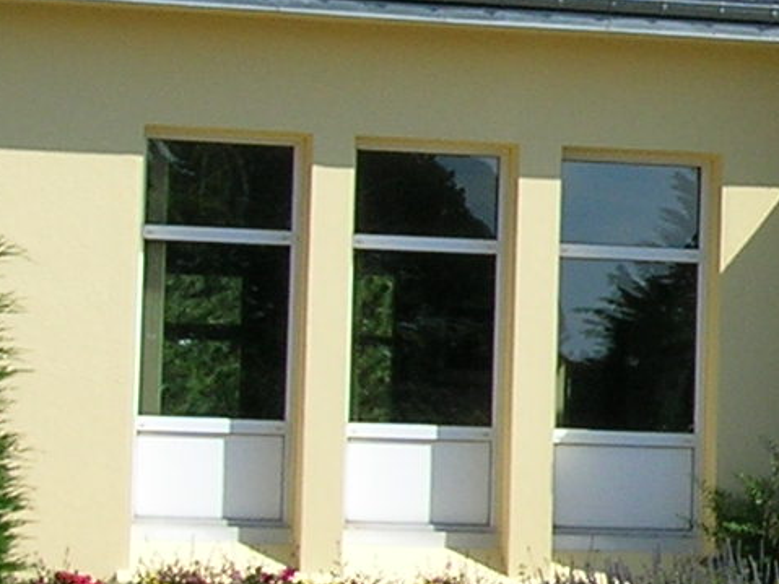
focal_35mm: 184
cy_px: 156
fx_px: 4140
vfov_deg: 8.1
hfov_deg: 10.0
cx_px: 1498
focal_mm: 5.7
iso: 50
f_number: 4.9
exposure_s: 1/404
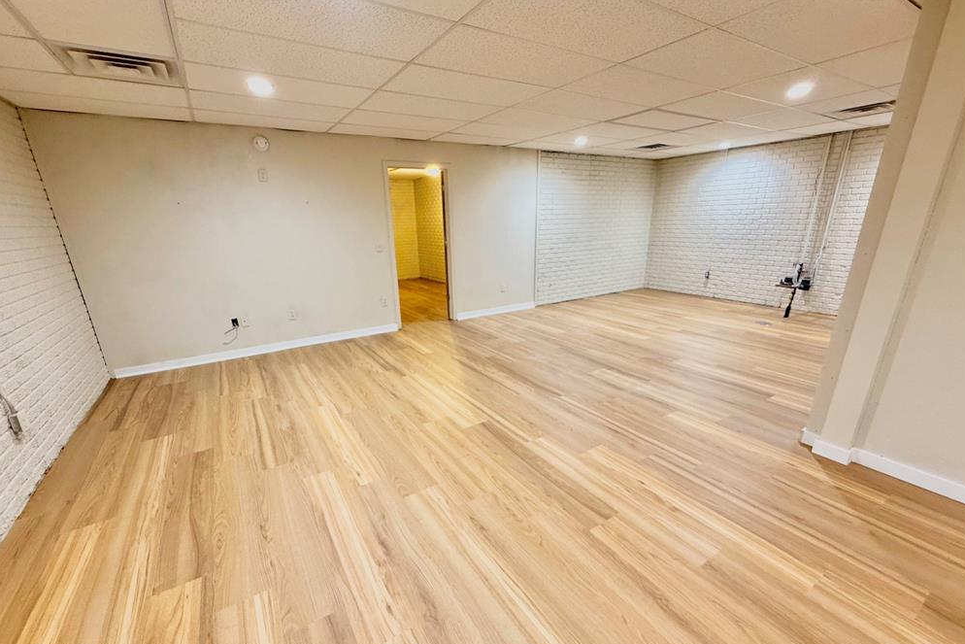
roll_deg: +1.5
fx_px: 402
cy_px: 356
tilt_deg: -18.3
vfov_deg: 77.1
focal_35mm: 15
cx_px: 481
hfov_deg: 100.4
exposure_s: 1/60
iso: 200
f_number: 2.2
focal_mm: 2.22
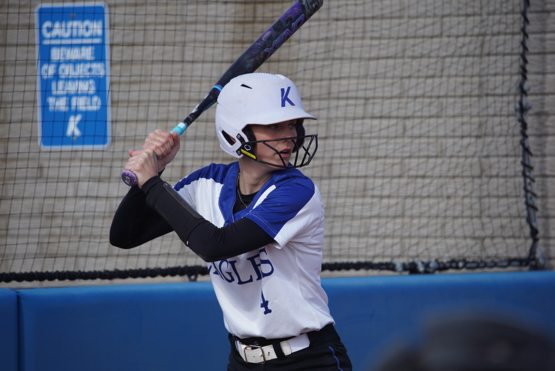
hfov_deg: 4.6
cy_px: 186
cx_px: 278
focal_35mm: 450
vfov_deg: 3.1
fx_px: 6942
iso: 160
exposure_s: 1/500
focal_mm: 450
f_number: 6.3
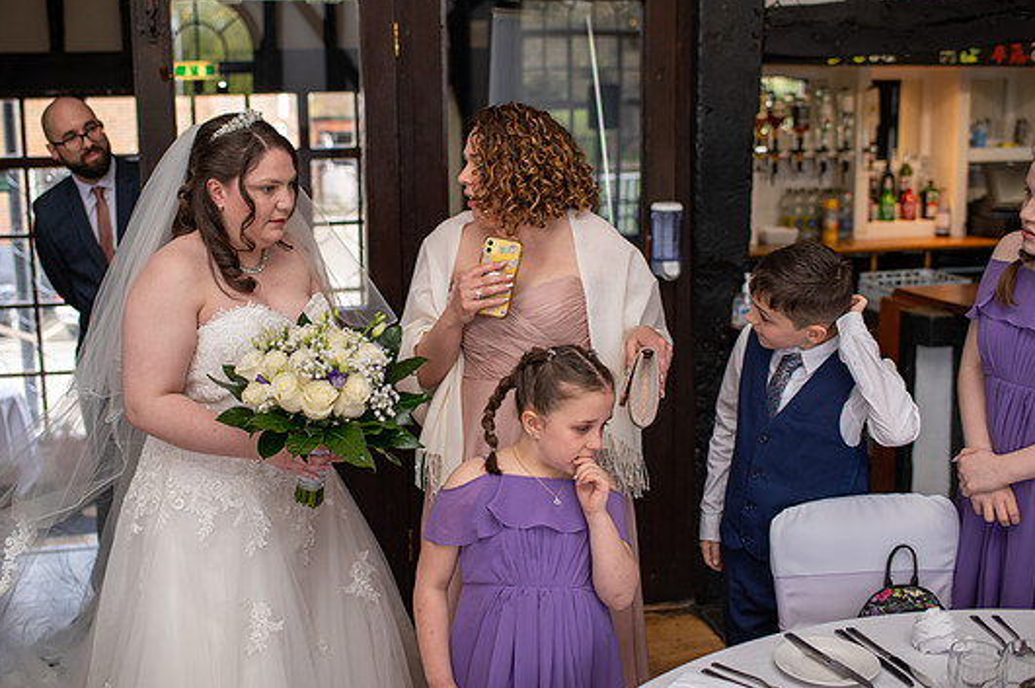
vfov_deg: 33.3
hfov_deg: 48.5
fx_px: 1149
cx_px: 485
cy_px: 316
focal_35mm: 40
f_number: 2.5
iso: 125
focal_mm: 35
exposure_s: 1/100
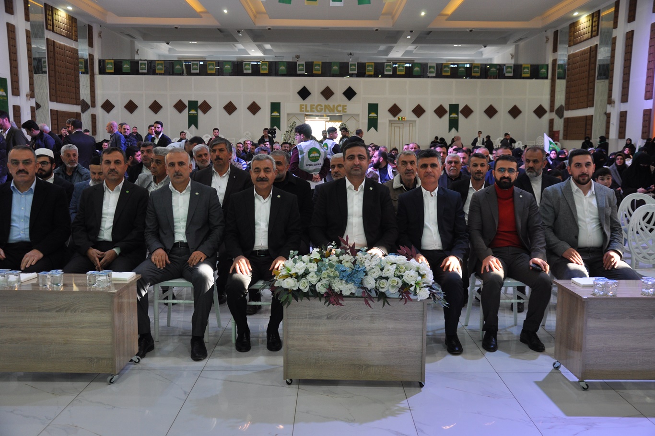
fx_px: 655
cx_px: 328
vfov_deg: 36.9
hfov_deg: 53.1
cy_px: 218
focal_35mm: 36
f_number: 4
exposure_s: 1/60
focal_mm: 24
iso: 400
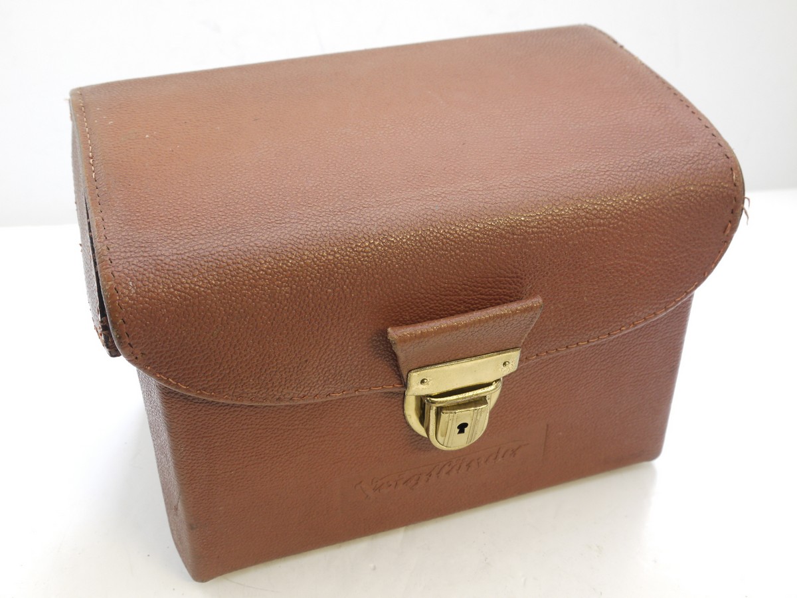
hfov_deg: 39.7
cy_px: 299
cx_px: 398
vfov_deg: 30.3
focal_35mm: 48
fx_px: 1105
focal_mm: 24
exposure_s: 1/4
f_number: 10
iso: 400
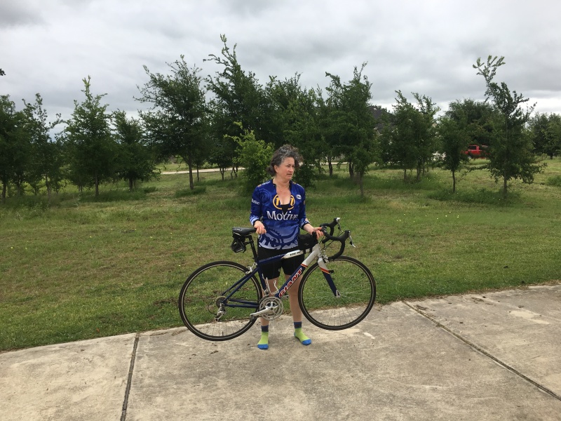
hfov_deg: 61.7
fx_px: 470
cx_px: 280
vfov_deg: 48.2
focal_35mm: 29
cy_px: 210
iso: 25
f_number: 2.2
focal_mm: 4.15
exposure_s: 1/1538
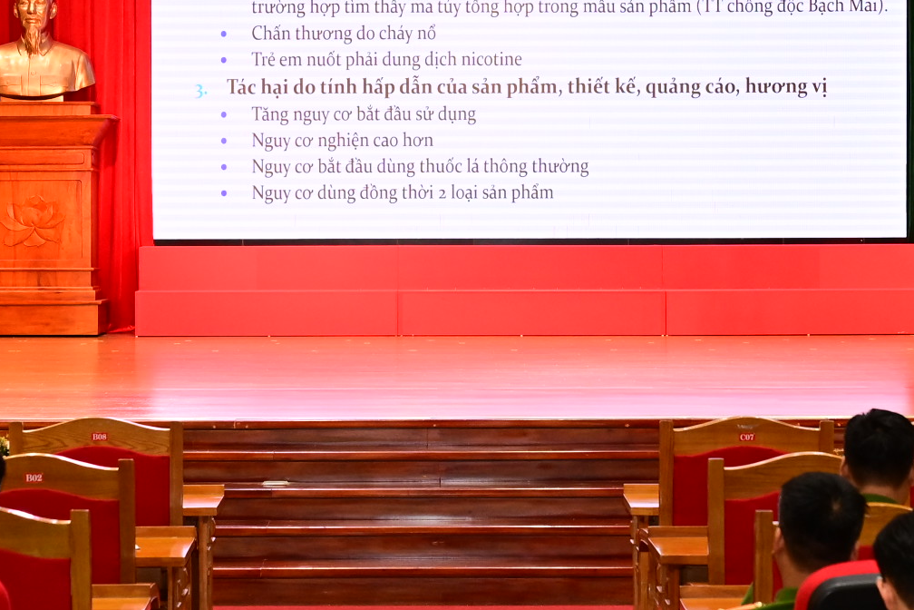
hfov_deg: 17.9
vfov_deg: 12.0
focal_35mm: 114
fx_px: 2894
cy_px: 238
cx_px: 429
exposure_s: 1/125
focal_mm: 38
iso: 1250
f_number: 4
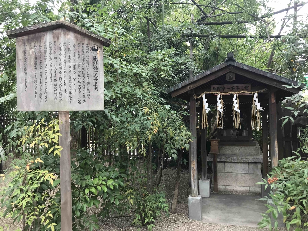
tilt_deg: +1.7
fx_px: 249
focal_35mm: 28
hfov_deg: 63.4
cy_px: 116
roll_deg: +2.5
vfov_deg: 49.7
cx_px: 154
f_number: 1.8
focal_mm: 3.99
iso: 25
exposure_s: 1/60
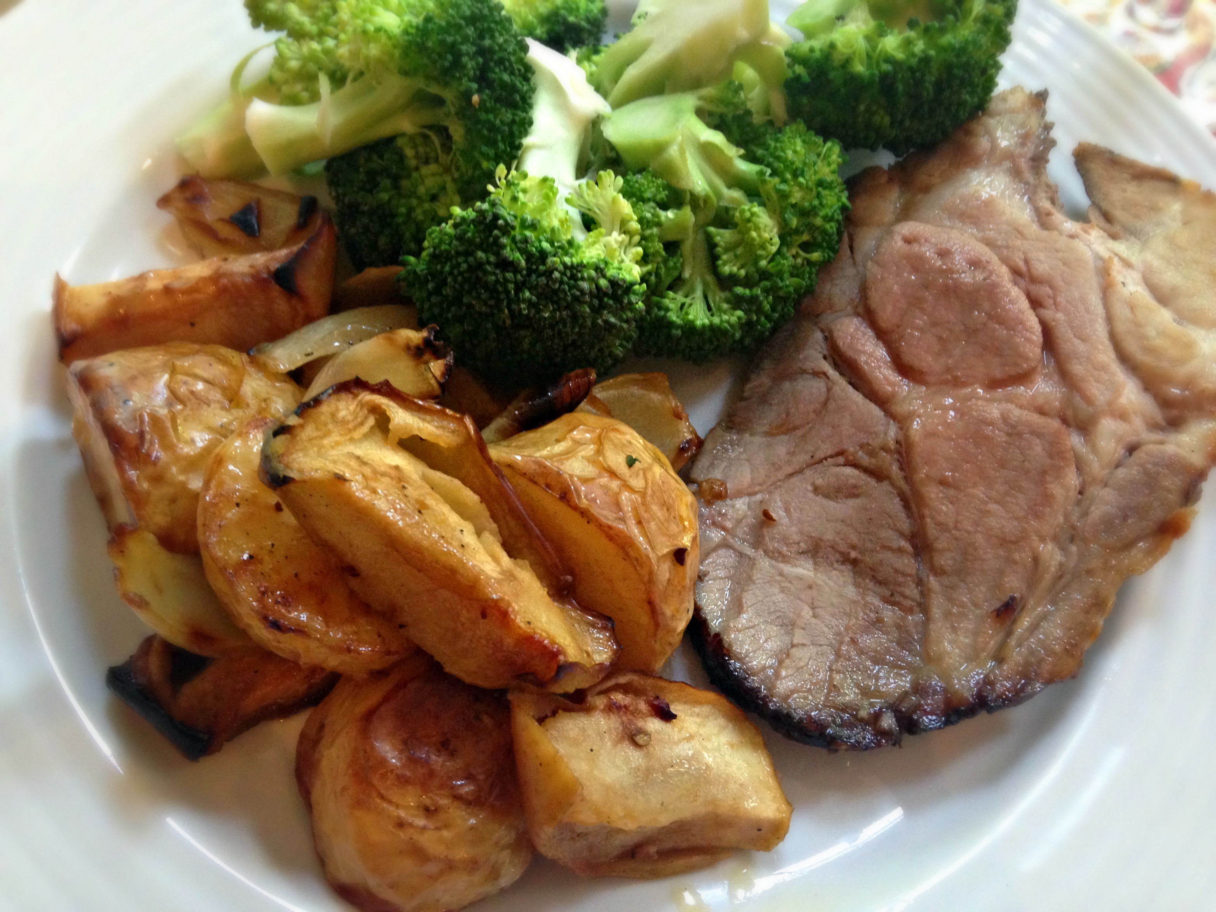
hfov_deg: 55.4
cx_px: 608
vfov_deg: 42.9
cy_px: 456
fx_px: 1159
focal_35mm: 33
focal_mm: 4.12
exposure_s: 1/20
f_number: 2.4
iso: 250
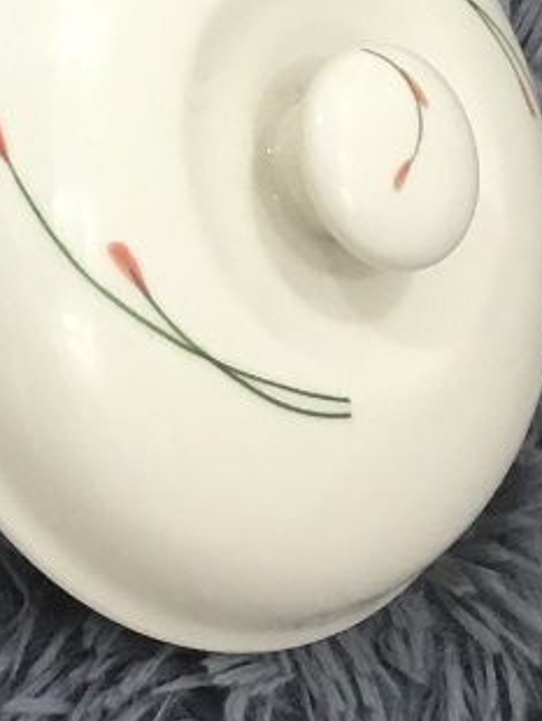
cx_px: -295
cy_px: -207
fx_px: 2502
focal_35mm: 120
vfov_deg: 15.6
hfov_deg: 11.8
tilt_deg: -51.5
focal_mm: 3.3
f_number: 2.4
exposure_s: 1/33
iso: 100
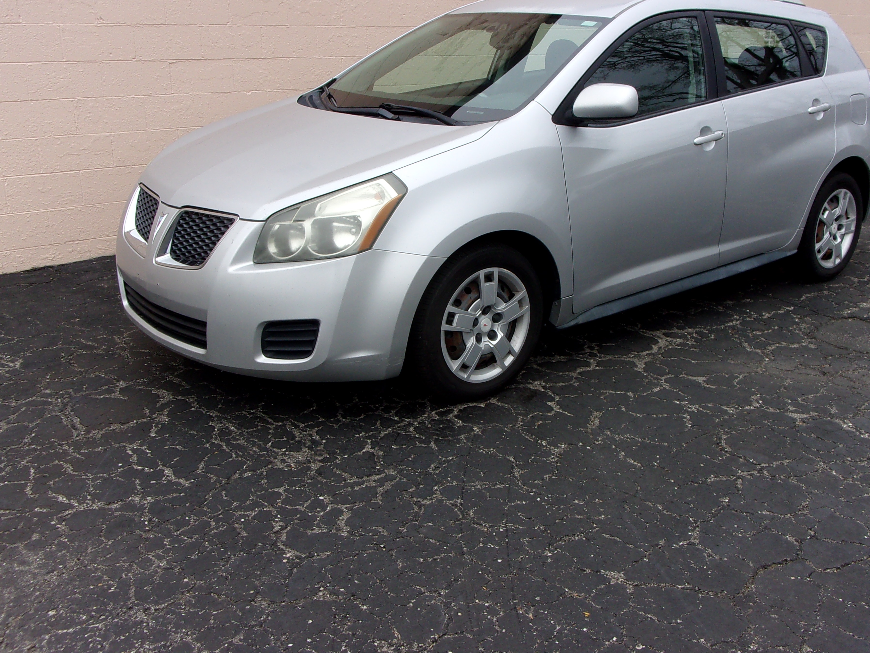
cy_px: 304
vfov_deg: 39.6
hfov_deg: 51.1
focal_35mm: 36
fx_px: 905
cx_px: 512
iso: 80
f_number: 10.8
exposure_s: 1/34
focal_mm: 5.1
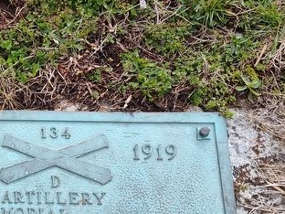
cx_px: 6
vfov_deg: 23.5
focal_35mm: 59
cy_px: 226
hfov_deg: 30.6
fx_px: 486
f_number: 1.8
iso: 100
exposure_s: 1/483
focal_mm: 5.56
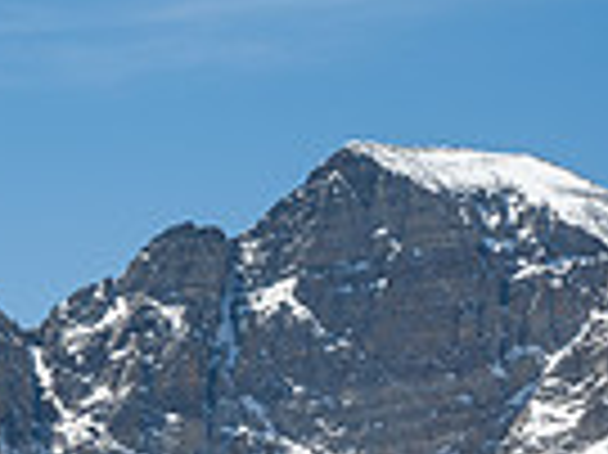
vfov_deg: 5.1
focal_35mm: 289
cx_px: -275
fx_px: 5072
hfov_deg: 6.8
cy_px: 142
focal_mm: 70
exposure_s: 1/250
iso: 64
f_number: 9
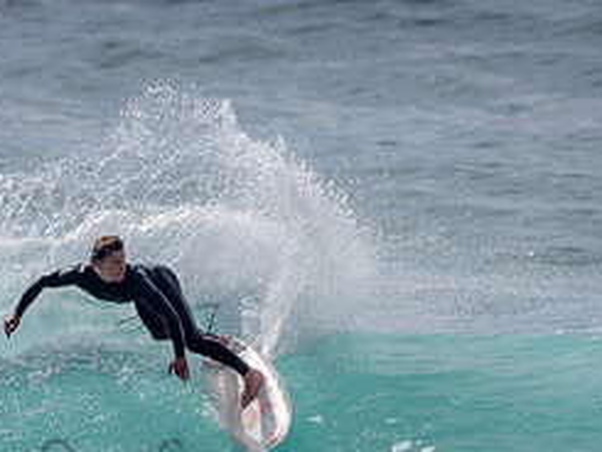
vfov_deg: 1.1
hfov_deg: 1.4
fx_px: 24289
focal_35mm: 1396
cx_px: 60
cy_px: 350
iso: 80
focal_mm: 500
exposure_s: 1/2000
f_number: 5.6
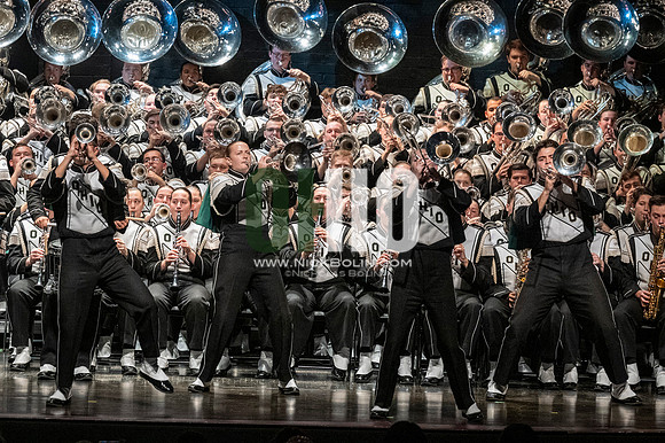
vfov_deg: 6.3
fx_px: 4006
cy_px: 222
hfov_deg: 9.5
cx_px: 332
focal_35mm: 217
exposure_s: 1/500
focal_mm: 145
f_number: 4
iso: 4000
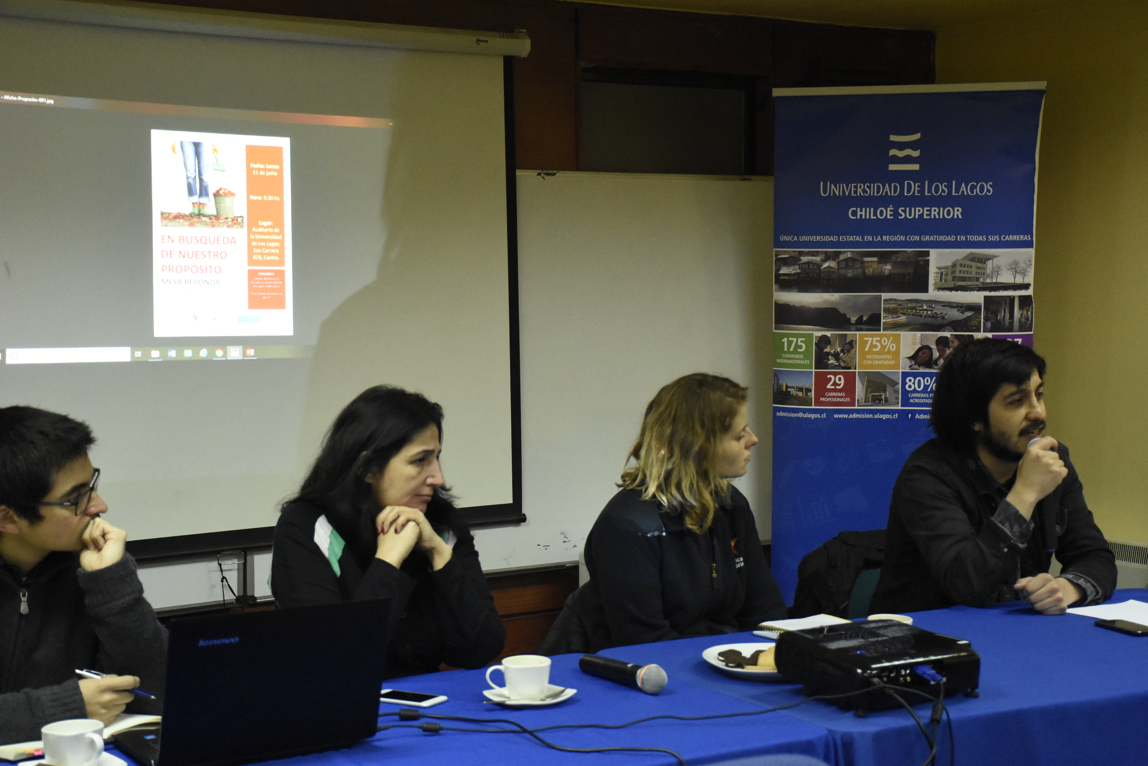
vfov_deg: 22.6
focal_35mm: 60
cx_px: 574
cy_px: 383
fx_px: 1914
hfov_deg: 33.4
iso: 5000
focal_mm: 40
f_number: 5.6
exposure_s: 1/160
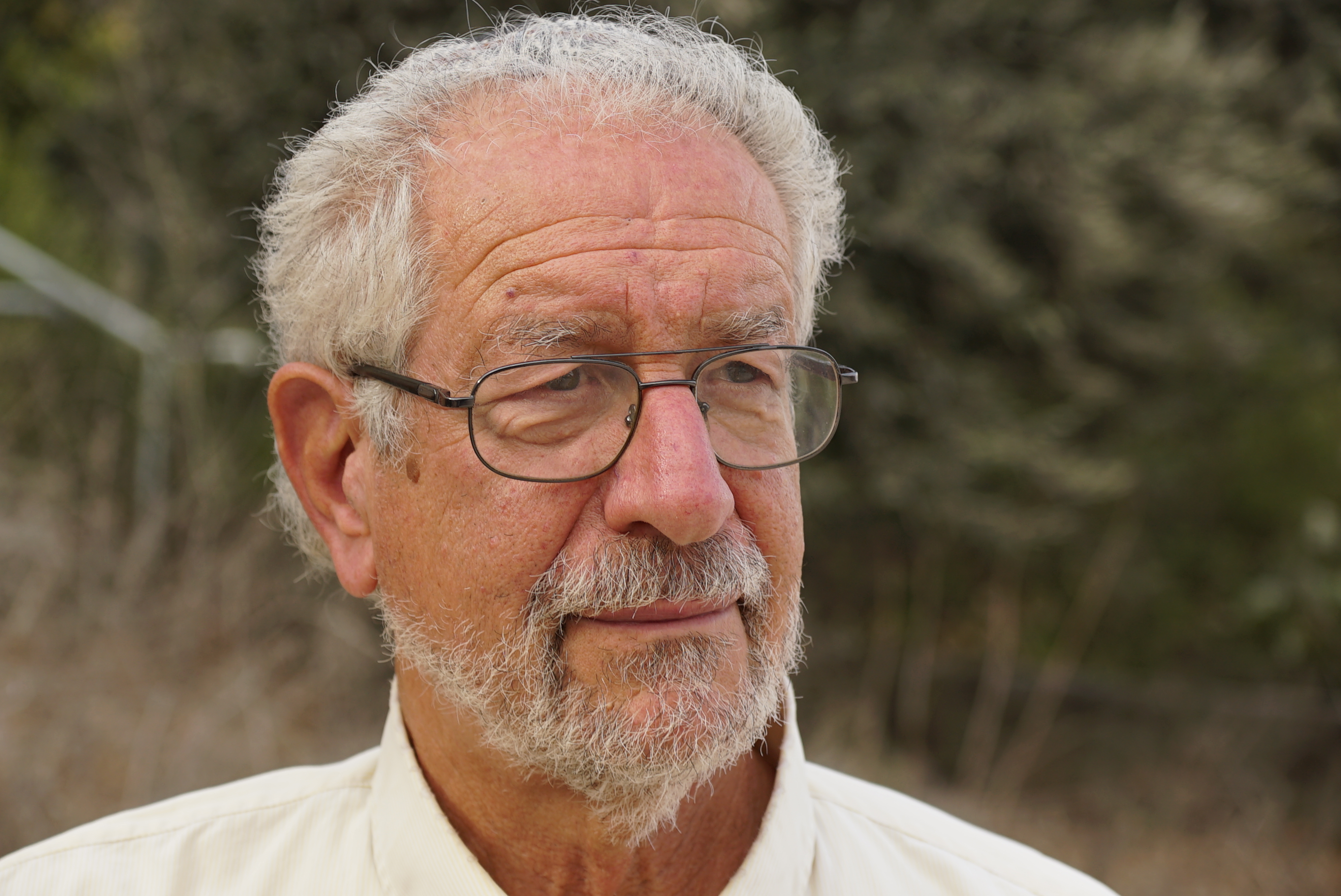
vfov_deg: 11.4
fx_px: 4472
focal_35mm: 120
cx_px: 670
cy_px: 448
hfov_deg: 17.1
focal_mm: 80
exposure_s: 1/100
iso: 100
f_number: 5.6
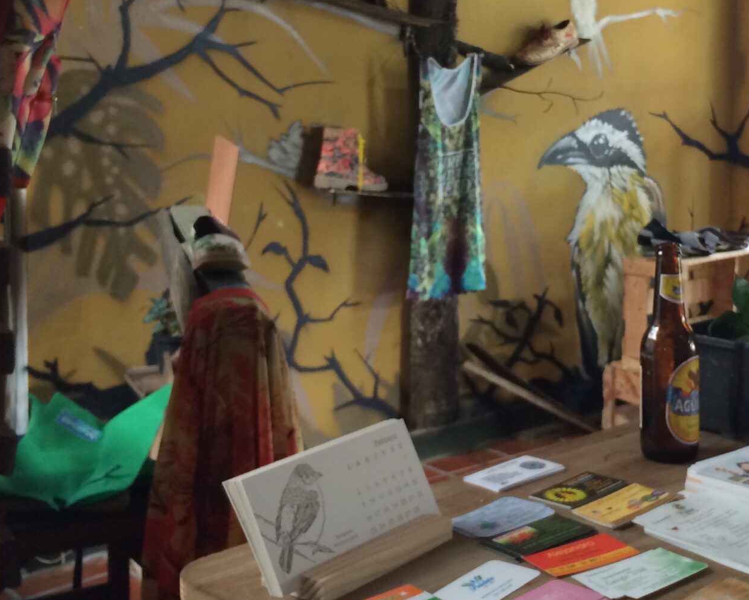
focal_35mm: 58
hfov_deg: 32.0
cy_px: 148
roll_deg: -1.0
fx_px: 1286
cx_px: 544
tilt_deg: -5.7
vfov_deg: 25.9
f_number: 2.2
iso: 100
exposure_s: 1/30
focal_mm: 4.15
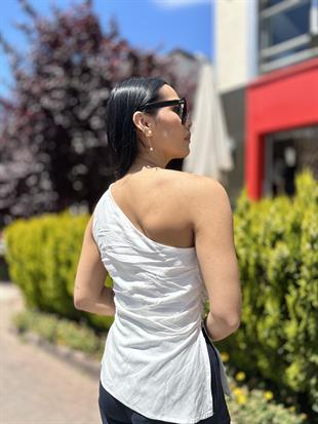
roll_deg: -0.9
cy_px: 212
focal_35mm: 24
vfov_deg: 71.6
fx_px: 294
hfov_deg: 56.8
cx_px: 159
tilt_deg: -0.5
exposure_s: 1/4348
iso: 80
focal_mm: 6.86
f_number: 1.78
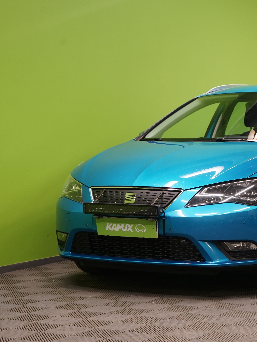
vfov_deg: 19.6
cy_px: 171
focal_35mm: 100
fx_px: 990
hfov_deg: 14.6
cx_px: 239
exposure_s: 1/50
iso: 800
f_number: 5.6
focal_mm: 69
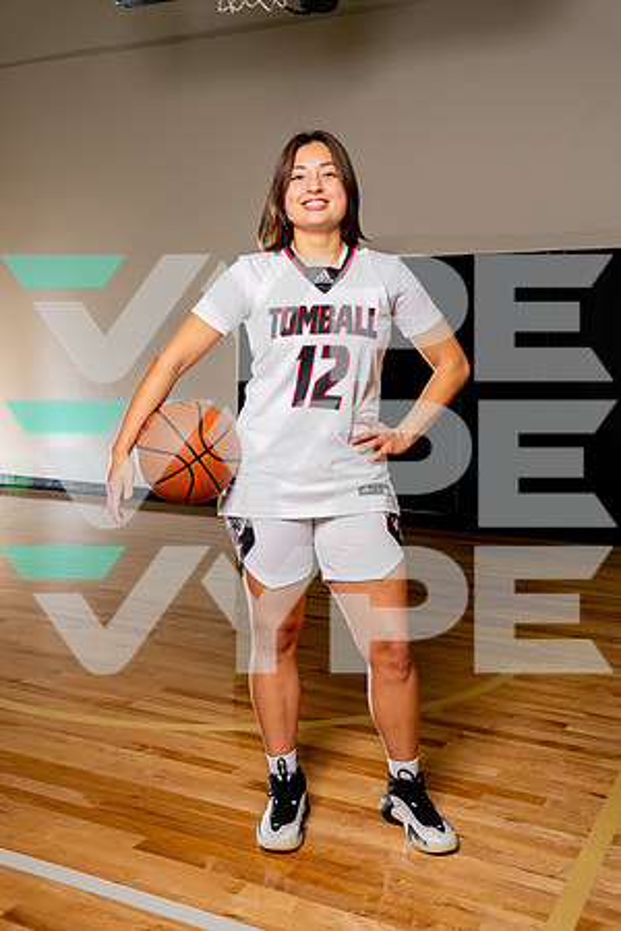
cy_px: 466
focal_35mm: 37
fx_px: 960
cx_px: 310
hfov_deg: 35.9
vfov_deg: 51.8
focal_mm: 37.1
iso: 640
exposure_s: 1/200
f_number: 7.1
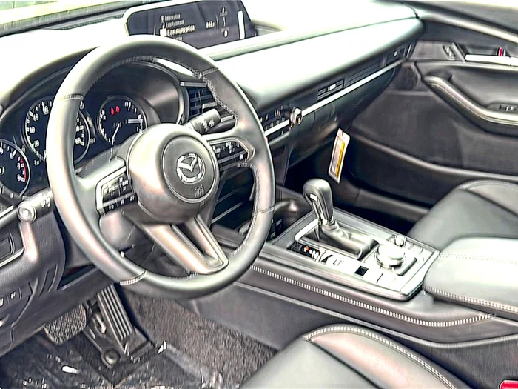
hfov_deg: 58.4
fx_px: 464
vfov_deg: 45.4
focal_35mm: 31
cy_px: 194
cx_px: 259
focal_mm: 6.86
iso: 64
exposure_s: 1/50
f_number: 1.78
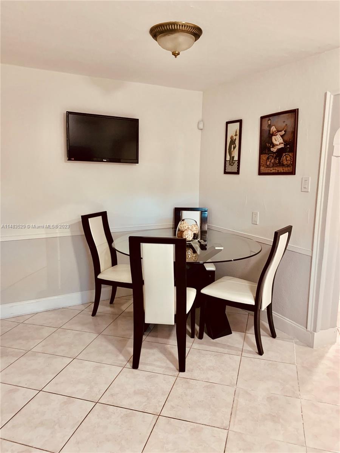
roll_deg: -1.0
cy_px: 226
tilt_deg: -8.3
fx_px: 340
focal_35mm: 26
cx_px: 170
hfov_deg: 53.1
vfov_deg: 67.3
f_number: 1.8
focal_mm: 4.25
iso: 320
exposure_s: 1/60
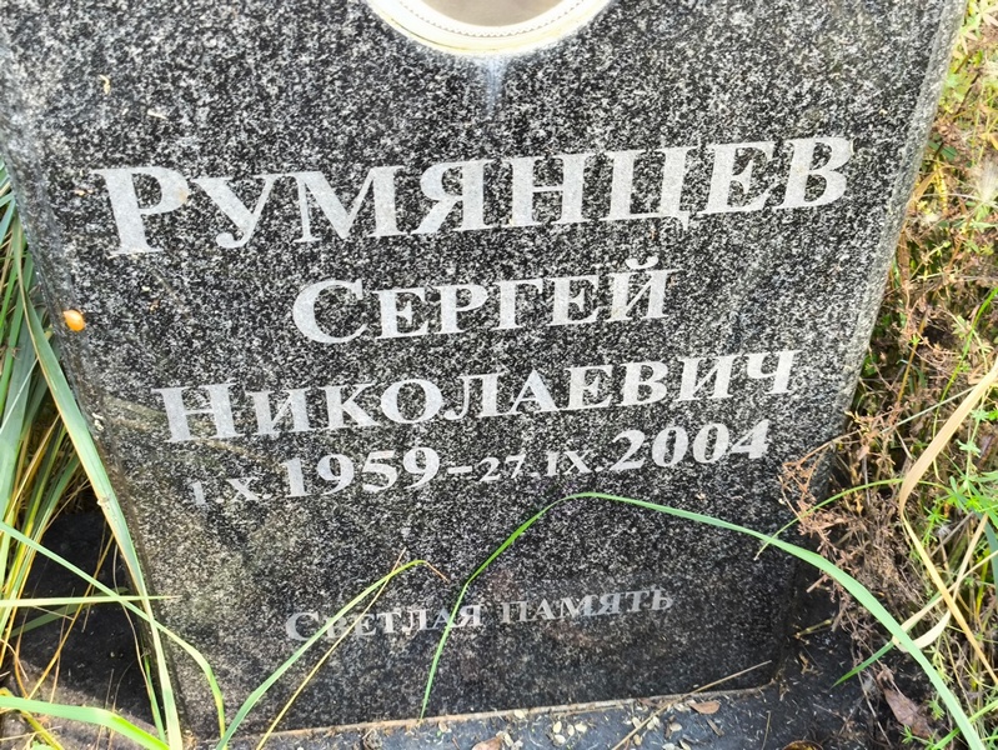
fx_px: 1442
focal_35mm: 50
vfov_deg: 29.1
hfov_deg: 38.2
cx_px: 499
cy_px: 375
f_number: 1.7
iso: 80
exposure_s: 1/60
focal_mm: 4.71
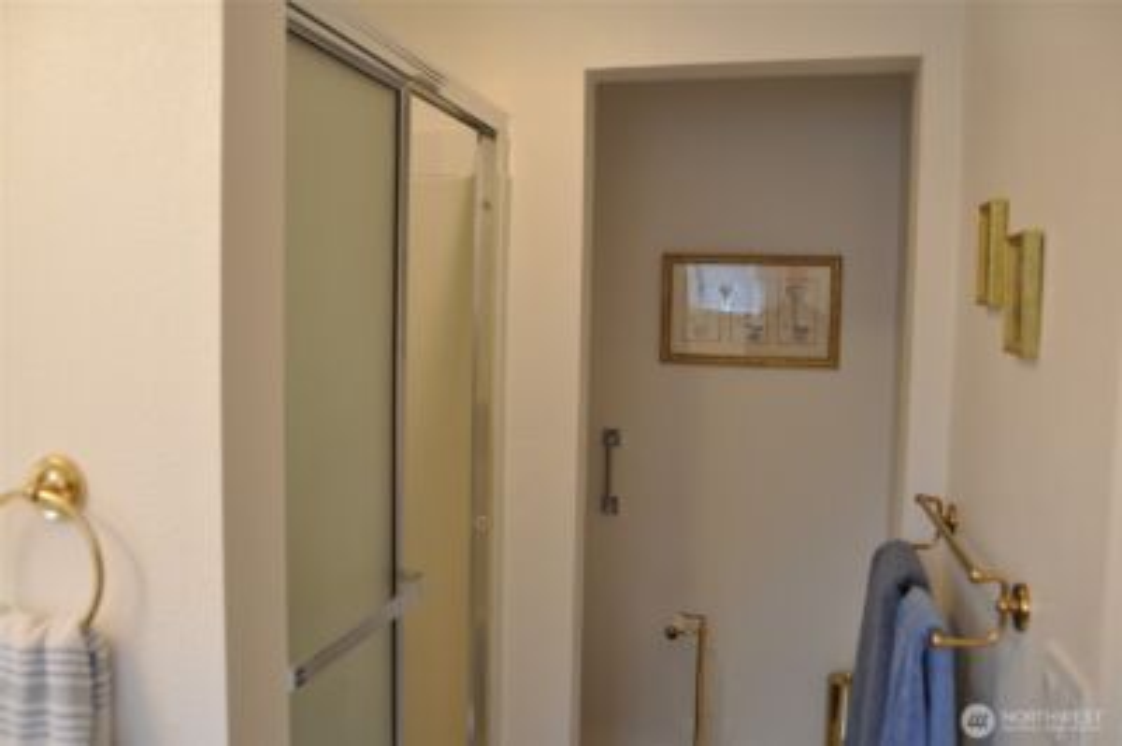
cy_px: 373
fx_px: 934
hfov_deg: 62.0
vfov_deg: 43.5
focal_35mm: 30
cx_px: 561
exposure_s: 1/25
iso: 200
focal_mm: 20
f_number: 5
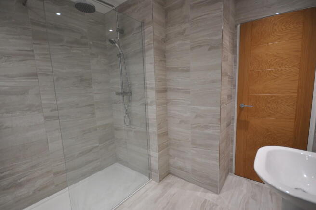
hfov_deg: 95.0
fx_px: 145
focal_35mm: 16
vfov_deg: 71.9
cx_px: 158
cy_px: 105
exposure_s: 1/60
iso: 560
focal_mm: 11
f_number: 4.2
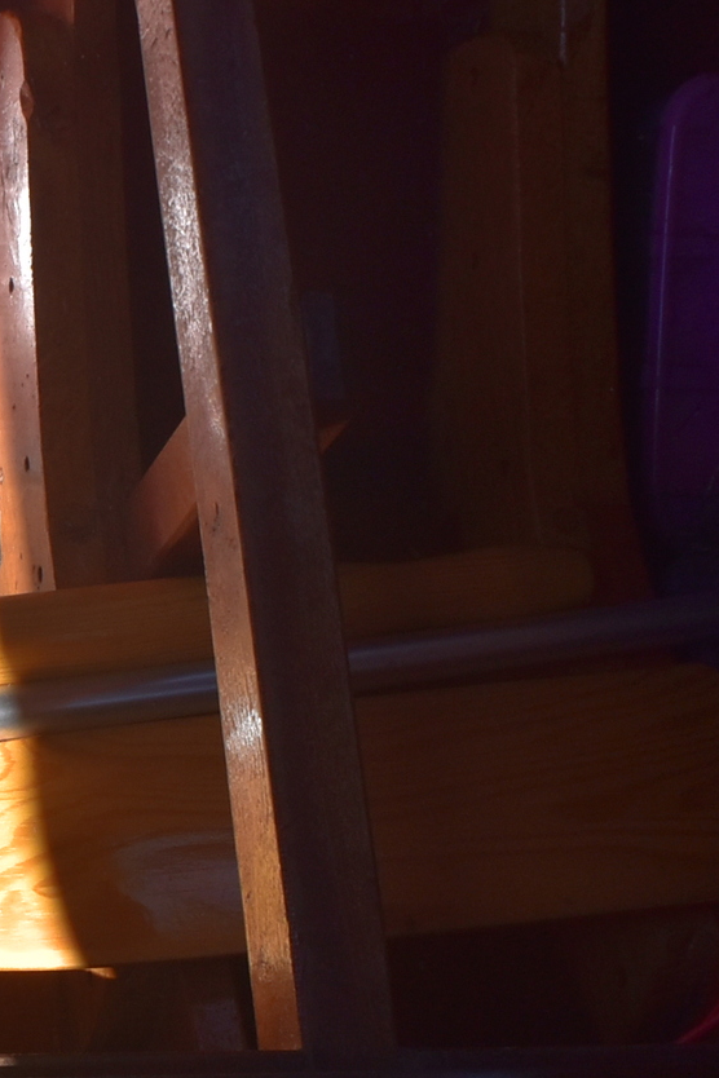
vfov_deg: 25.0
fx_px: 2426
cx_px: -248
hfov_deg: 15.9
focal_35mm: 81
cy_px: 487
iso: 400
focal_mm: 18
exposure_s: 1/250
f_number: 10
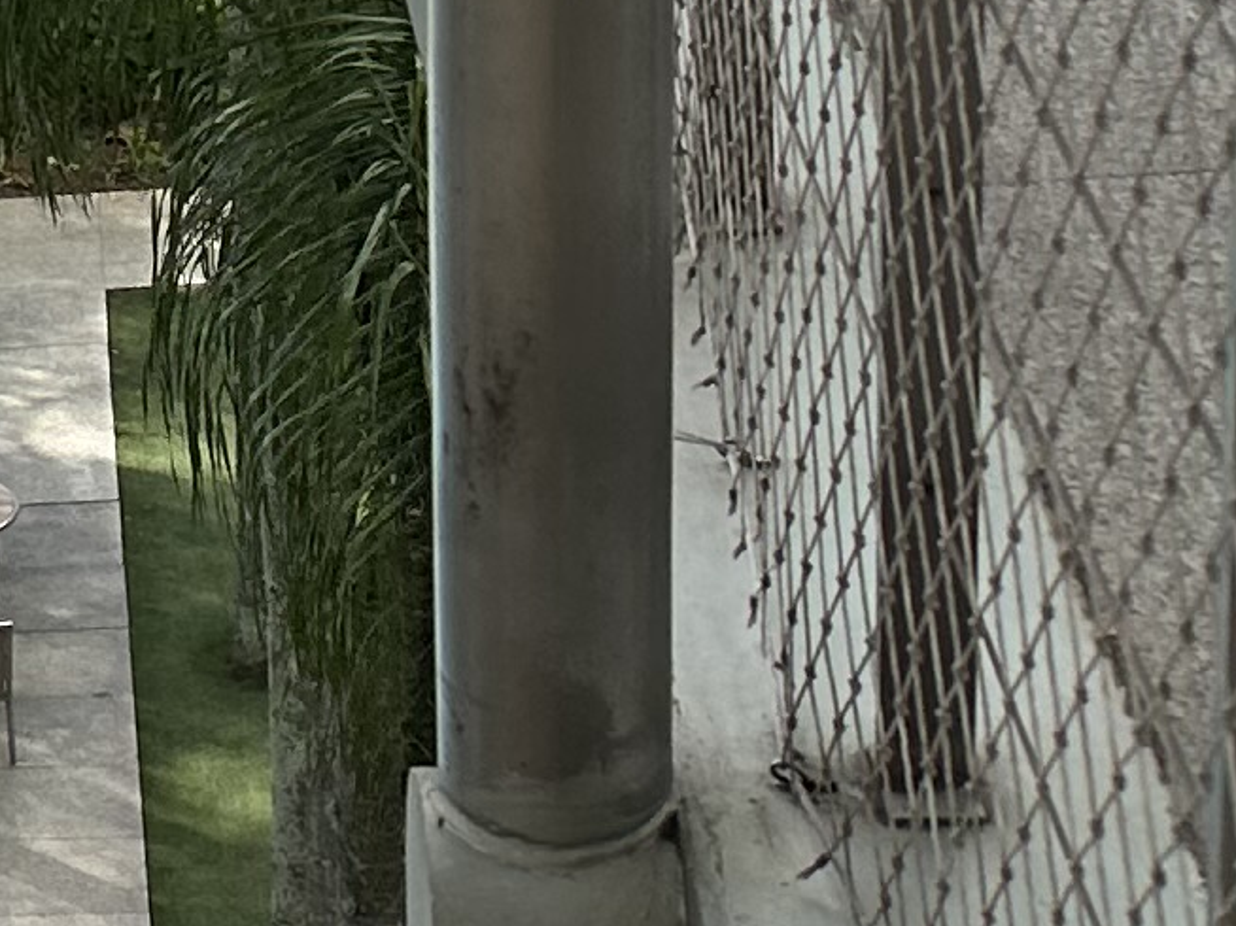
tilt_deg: -22.8
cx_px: -2192
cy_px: 626
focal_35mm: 148
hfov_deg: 10.4
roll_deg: +12.2
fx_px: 5283
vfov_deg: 10.0
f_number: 1.78
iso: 80
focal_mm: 6.86
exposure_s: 1/2028
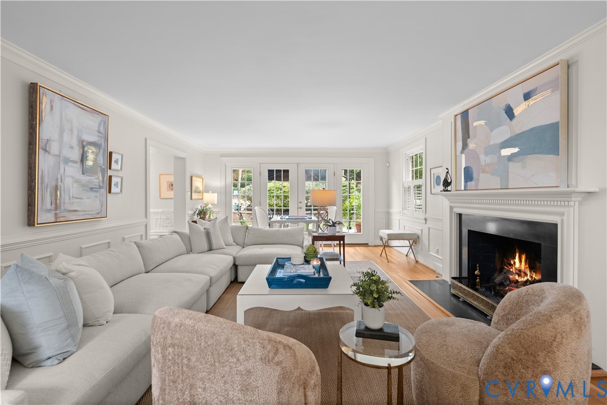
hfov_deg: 93.3
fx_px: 287
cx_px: 304
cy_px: 202
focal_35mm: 17
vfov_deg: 70.4
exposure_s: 1/13
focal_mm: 17
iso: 2000
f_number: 5.6
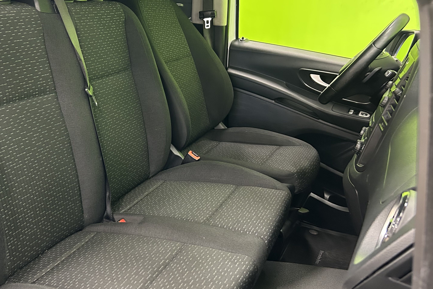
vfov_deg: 35.0
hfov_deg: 49.8
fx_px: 457
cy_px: 137
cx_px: 143
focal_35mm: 38
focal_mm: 5.7
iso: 640
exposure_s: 1/25
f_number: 1.5
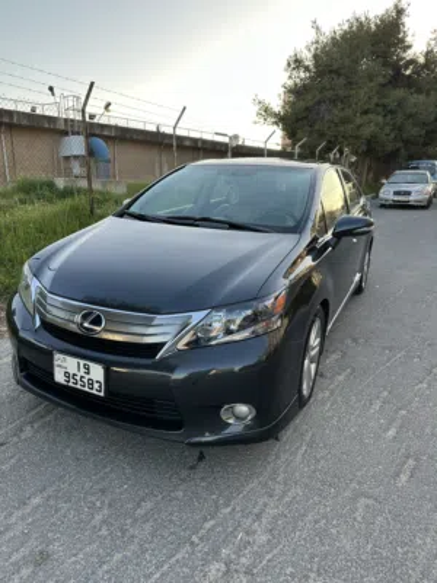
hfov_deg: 56.8
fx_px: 404
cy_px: 292
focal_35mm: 24
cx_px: 218
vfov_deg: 71.6
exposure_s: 1/412
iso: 80
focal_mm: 6.86
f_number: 1.78
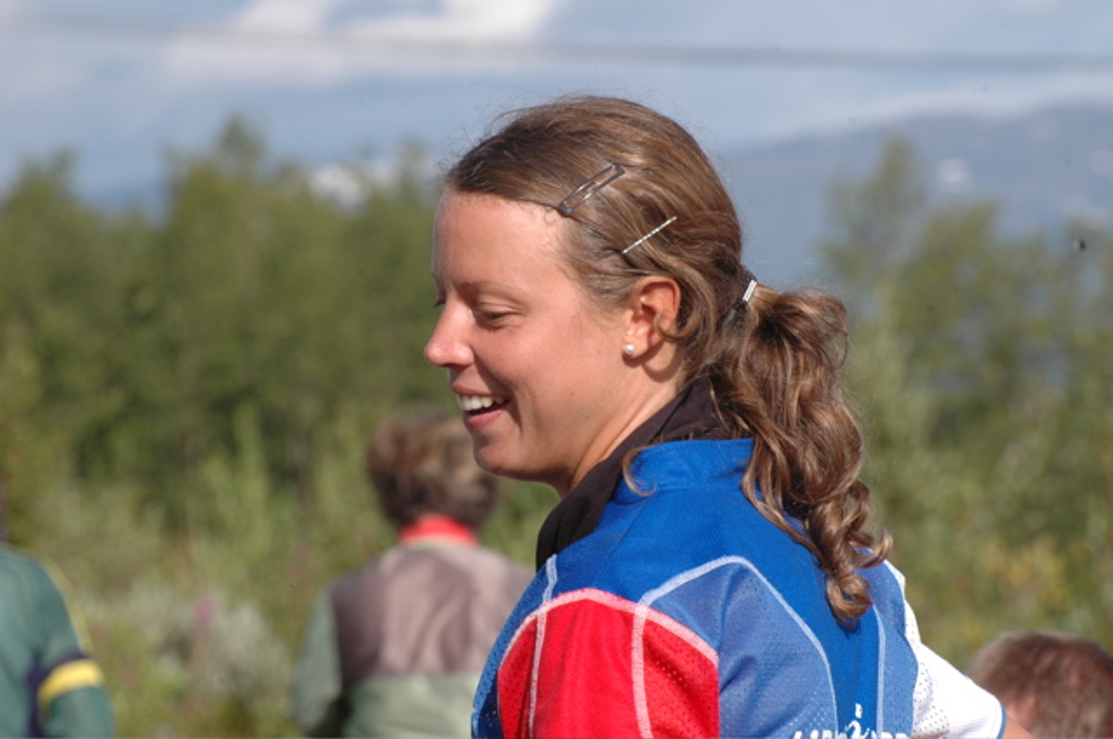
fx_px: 9263
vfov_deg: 4.6
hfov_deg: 6.9
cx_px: 556
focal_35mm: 300
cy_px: 370
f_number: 14
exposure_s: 1/200
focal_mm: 200
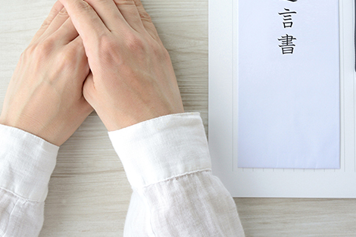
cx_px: 189
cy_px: 59
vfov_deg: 24.3
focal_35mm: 55
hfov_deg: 36.2
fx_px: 544
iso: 800
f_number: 8
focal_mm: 34
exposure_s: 1/200
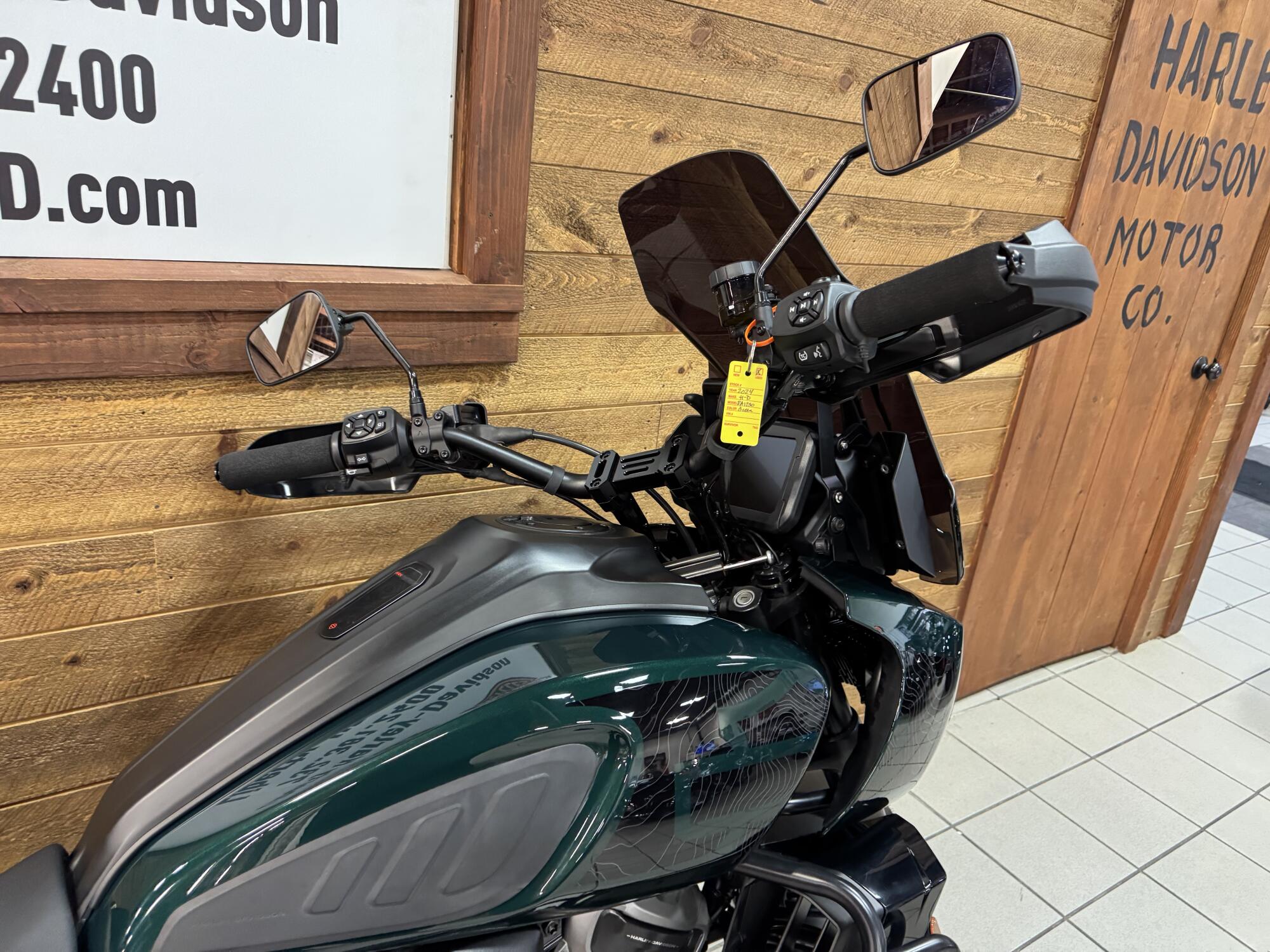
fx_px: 881
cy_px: 476
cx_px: 635
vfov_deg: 56.8
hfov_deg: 71.6
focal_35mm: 24
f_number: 1.78
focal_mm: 6.76
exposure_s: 1/60
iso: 500
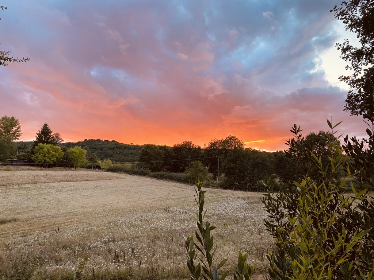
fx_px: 281
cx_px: 187
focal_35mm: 26
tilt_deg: +8.1
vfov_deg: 53.1
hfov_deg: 67.3
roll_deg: -1.0
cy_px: 140
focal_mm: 4.25
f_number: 1.8
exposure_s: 1/80
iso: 125
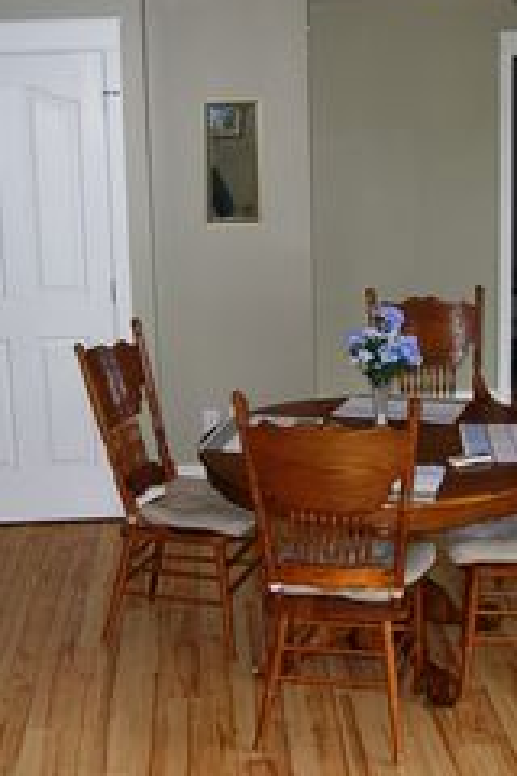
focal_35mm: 59
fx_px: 1271
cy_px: 369
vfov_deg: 33.9
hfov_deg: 23.0
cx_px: 310
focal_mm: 6.2
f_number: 2.7
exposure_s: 1/60.1
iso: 50
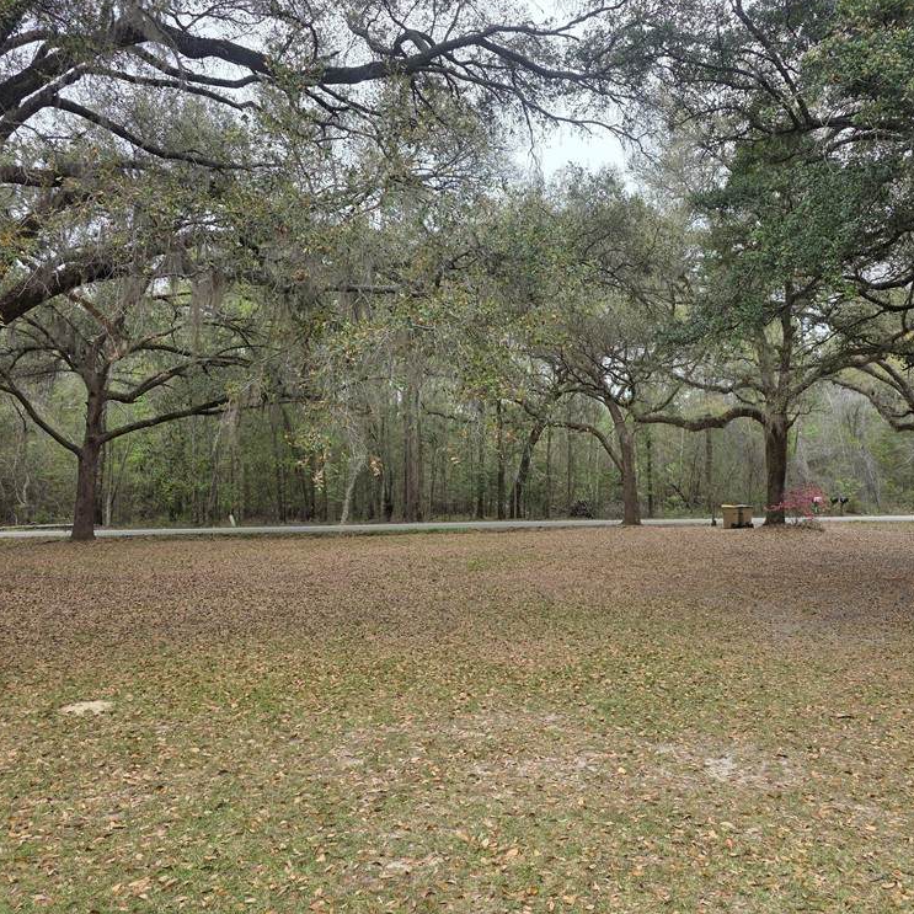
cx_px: 546
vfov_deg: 57.3
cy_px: 463
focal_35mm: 28
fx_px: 836
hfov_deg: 56.9
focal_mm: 6.3
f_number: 1.7
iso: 25
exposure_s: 1/359
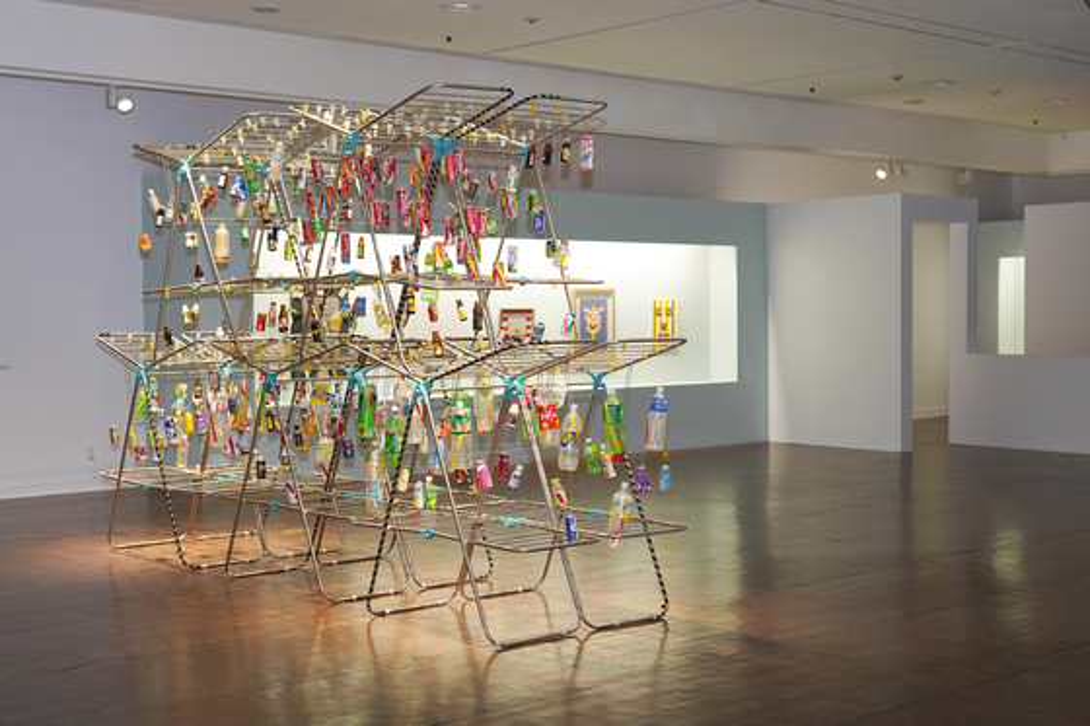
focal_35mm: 50
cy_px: 363
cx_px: 545
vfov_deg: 27.0
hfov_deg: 39.6
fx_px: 1513
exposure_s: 1/160
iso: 1600
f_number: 3.5
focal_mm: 50
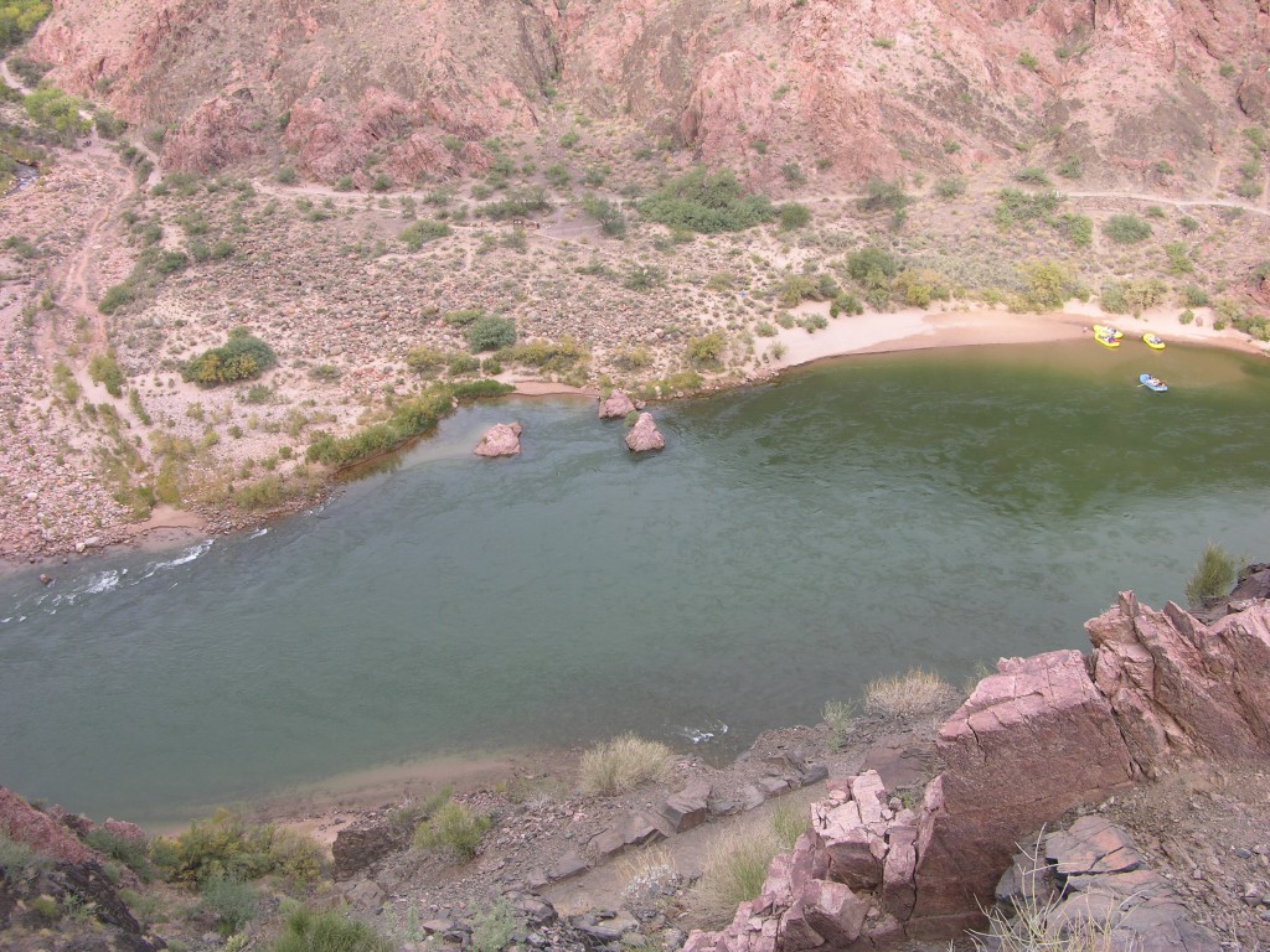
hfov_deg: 52.6
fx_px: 1284
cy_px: 476
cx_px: 635
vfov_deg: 40.7
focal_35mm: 35
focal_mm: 8.9
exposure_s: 1/110
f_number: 4
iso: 50
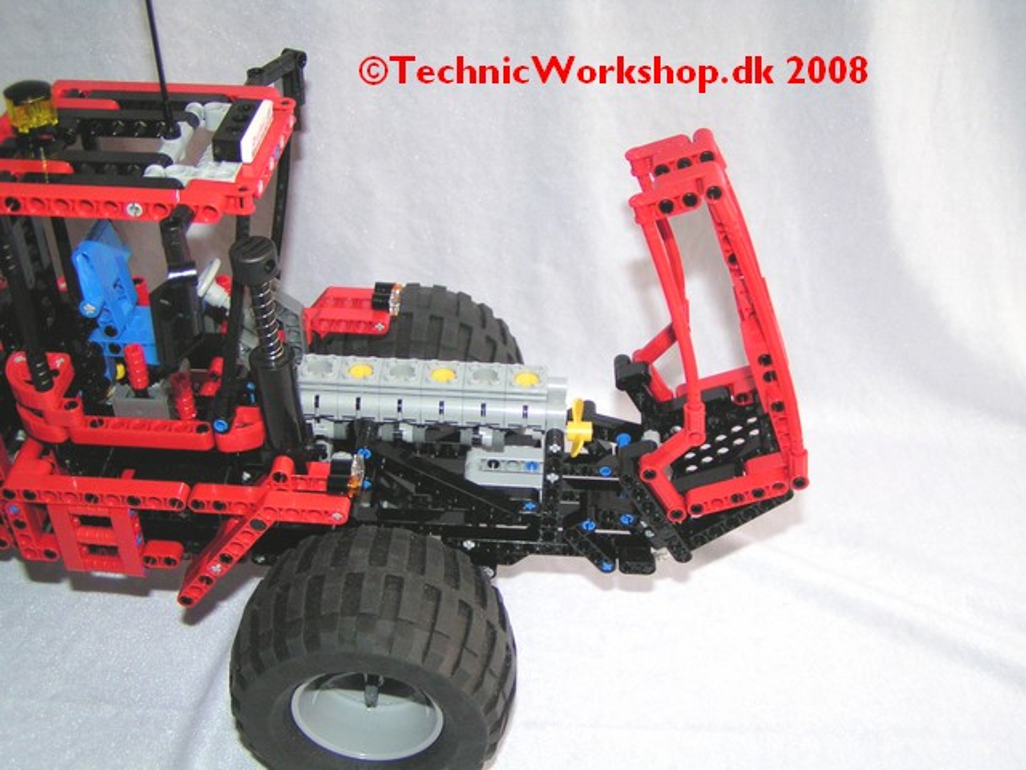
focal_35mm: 38
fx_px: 1126
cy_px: 385
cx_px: 513
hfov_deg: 49.0
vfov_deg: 37.7
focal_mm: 5.8
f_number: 2.8
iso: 200
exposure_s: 1/40
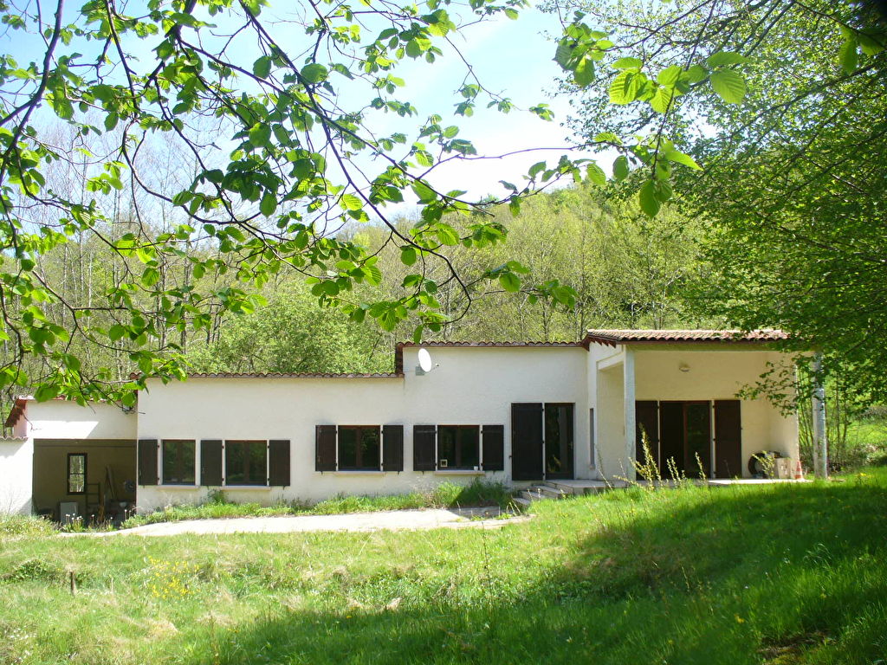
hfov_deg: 50.1
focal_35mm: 37
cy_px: 332
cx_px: 444
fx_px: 948
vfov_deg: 38.7
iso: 80
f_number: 2.8
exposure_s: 1/320
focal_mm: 6.1
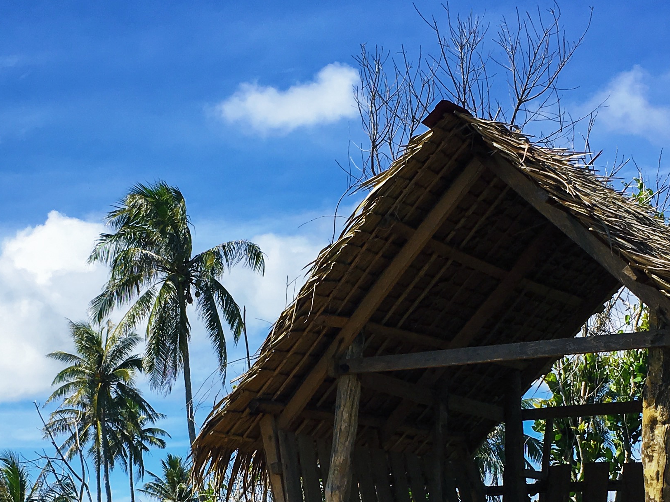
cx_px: 308
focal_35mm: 72
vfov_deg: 20.2
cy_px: 415
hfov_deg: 27.0
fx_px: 1394
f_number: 2.2
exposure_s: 1/2000
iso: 25
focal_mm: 4.15
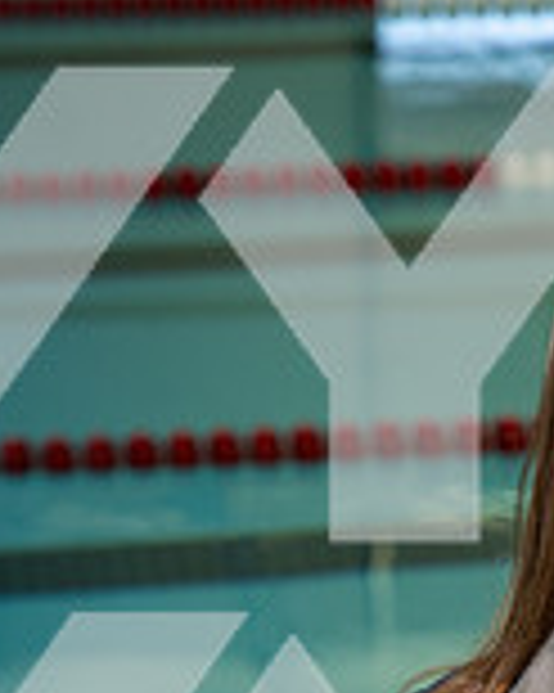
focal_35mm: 248
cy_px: 853
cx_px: 608
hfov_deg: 6.2
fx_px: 5088
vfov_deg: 7.7
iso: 200
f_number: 4.5
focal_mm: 70
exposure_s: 1/250
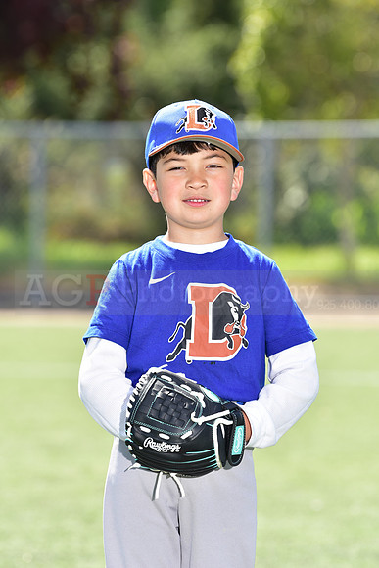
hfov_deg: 6.9
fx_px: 3156
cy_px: 284
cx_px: 190
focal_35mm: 200
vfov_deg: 10.3
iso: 100
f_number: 5
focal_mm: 200
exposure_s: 1/250
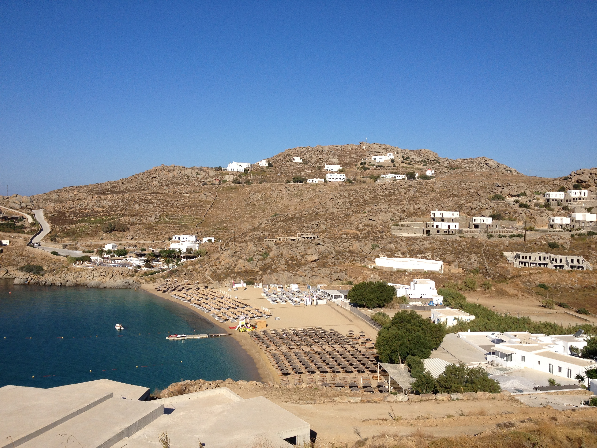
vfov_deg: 40.7
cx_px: 298
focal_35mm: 35
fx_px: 604
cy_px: 224
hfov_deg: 52.6
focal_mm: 4.28
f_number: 2.4
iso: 50
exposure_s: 1/2632
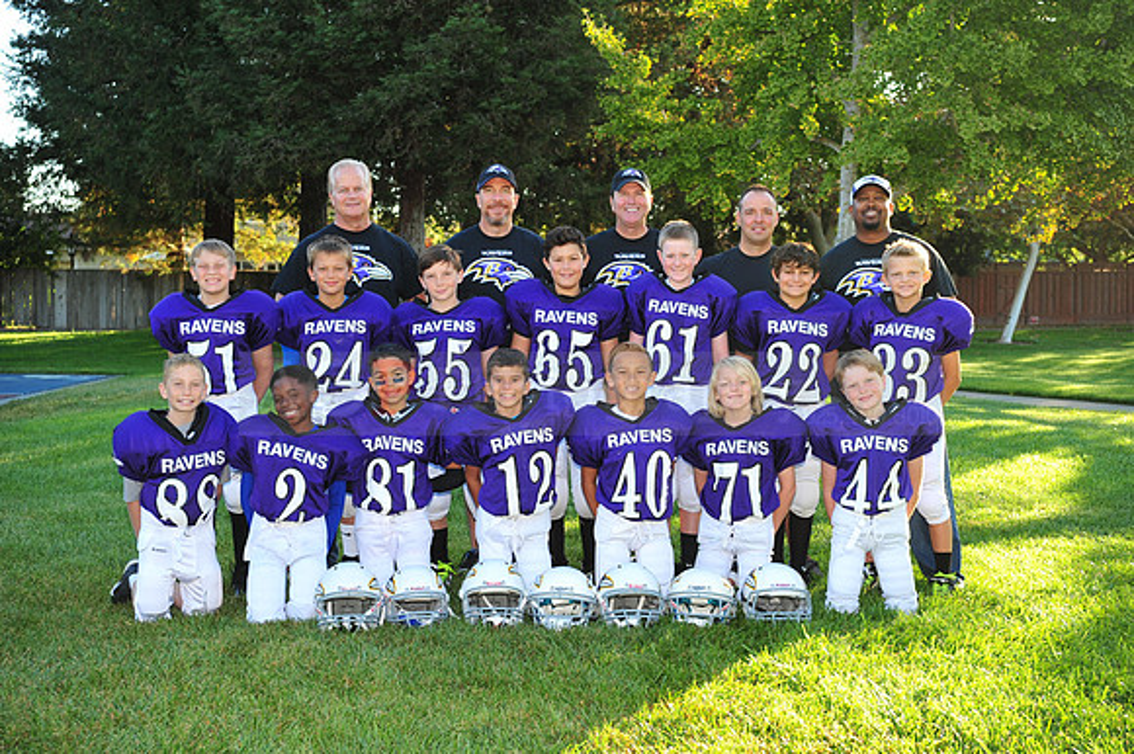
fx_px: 1731
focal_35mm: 55
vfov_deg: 24.6
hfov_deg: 36.3
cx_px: 567
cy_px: 377
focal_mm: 55
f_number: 6.3
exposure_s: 1/60
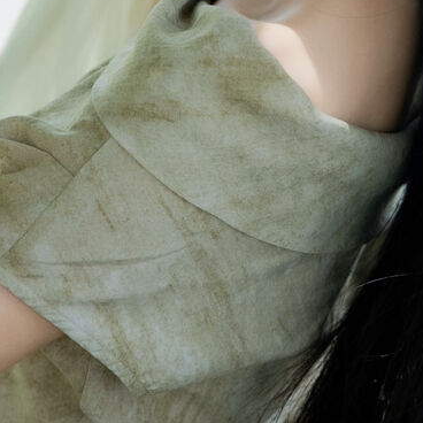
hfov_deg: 7.4
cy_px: -59
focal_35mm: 237
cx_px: 302
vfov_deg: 7.3
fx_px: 3277
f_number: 2.8
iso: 100
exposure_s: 1/250
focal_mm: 57
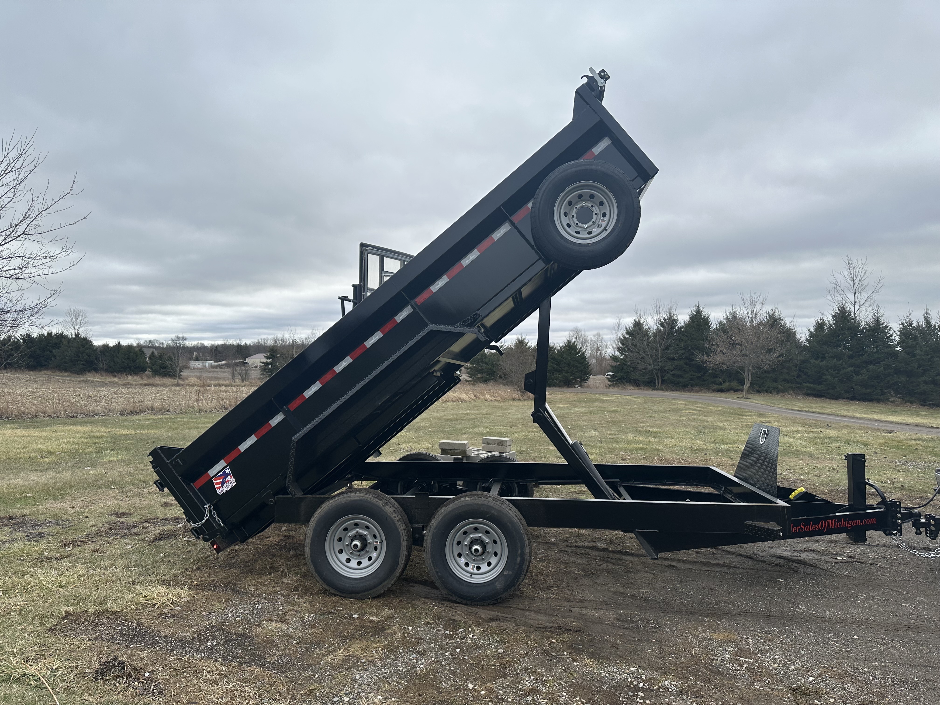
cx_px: 470
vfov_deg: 56.8
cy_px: 352
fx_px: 652
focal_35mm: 24
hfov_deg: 71.6
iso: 80
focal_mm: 6.86
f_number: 1.78
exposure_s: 1/1029
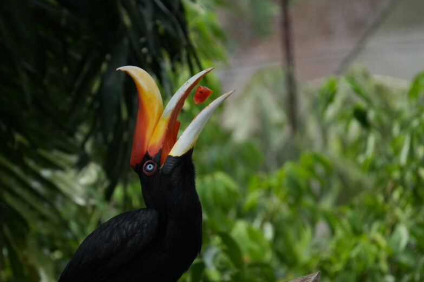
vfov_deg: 1.8
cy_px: 163
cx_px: 165
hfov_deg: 2.6
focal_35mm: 785
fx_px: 9245
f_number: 8
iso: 2000
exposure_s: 1/2000
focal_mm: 400
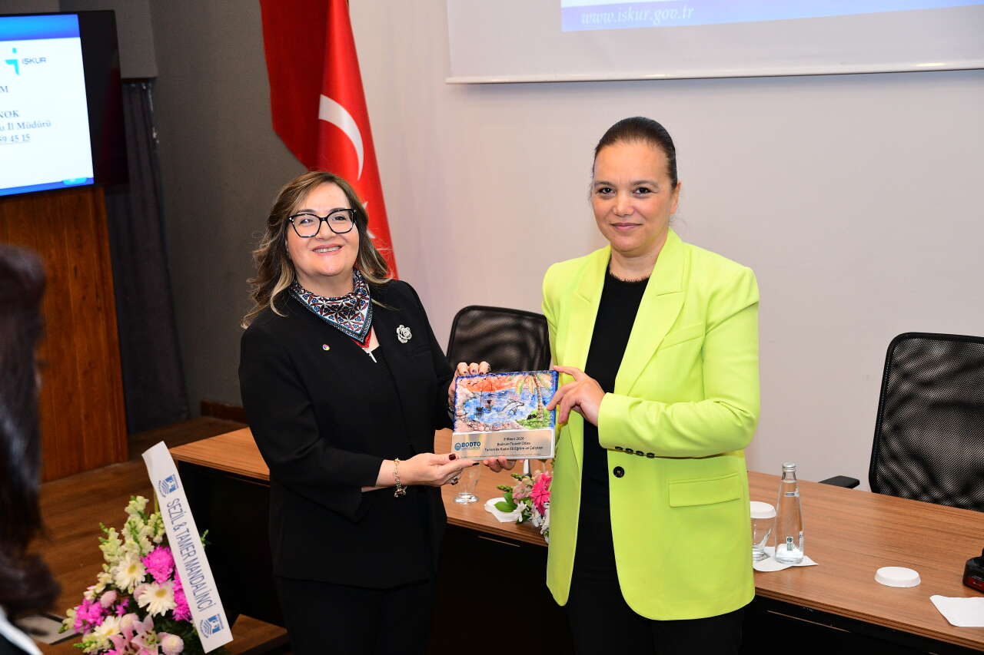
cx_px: 492
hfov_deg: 35.1
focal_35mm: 57
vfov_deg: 23.8
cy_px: 328
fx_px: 1558
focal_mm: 38
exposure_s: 1/125
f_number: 3.5
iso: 1250
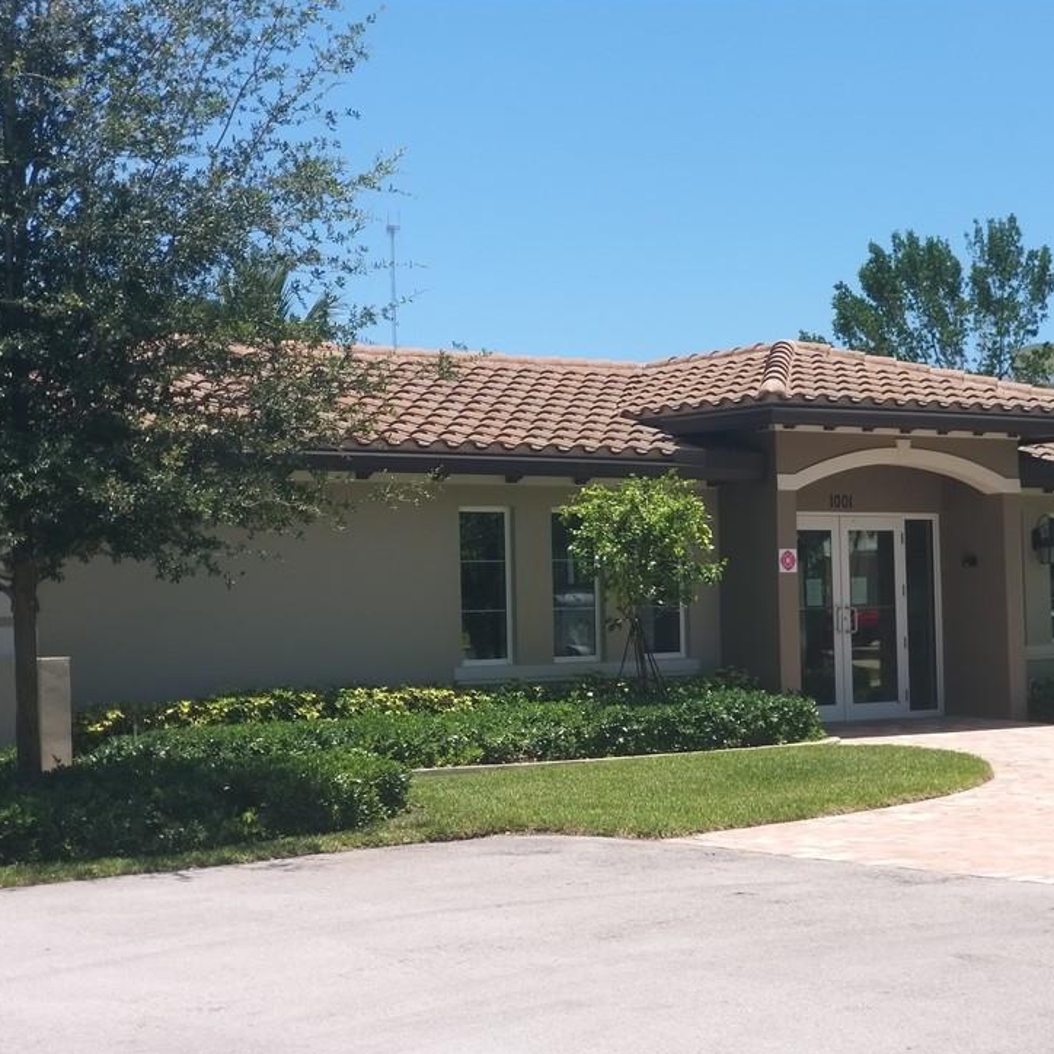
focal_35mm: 65
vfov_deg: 26.5
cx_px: 715
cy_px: 549
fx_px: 2239
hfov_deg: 26.3
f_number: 2.4
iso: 40
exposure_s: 1/694
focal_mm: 5.54
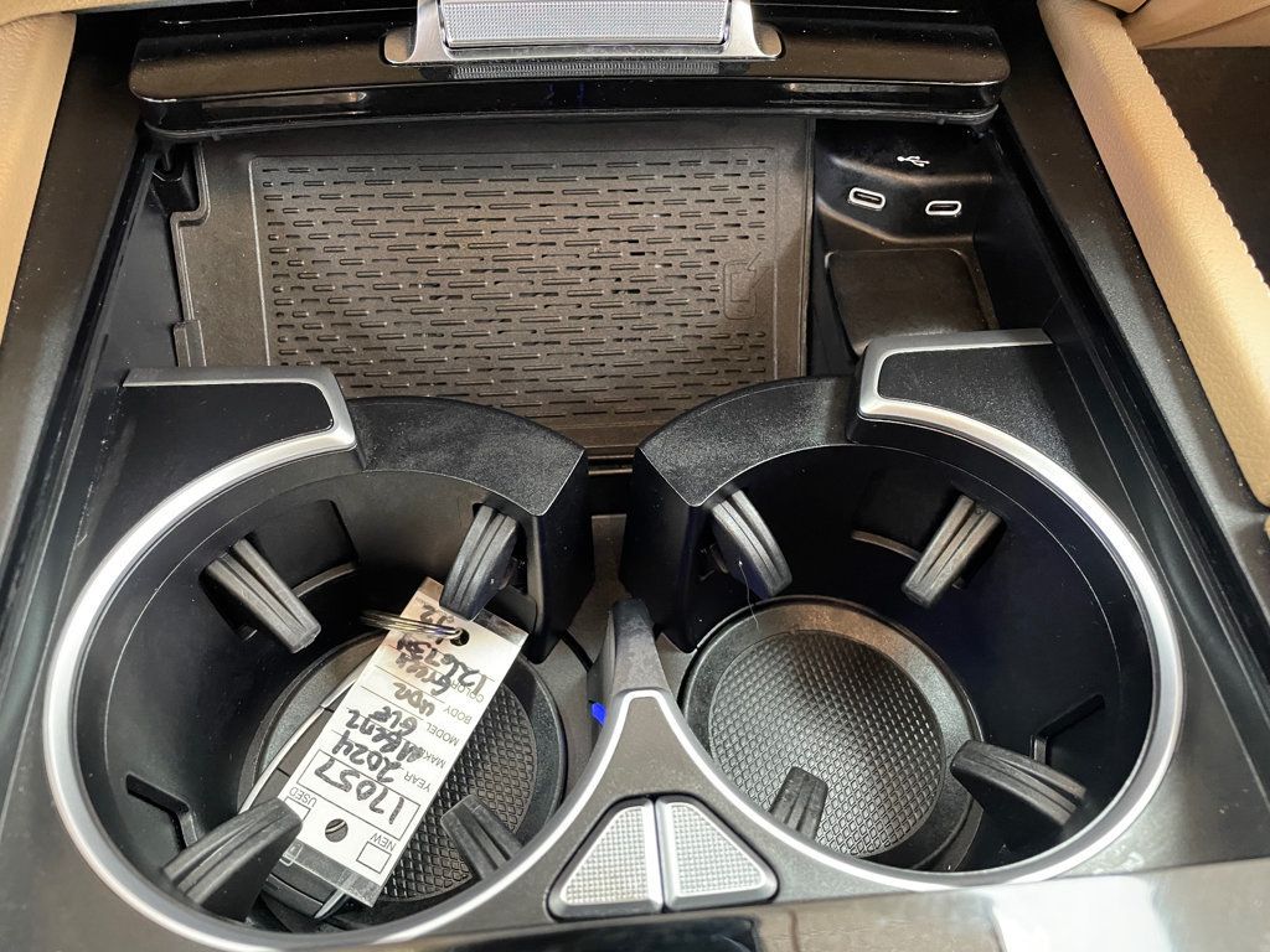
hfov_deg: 67.3
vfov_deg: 53.1
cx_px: 635
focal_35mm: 26
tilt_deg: -57.1
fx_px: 954
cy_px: 476
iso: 640
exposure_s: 1/30
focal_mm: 4.2
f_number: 1.6
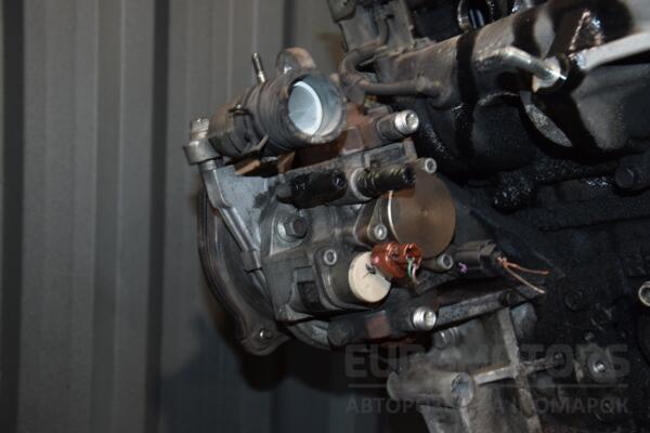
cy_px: 216
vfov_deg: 25.8
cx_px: 325
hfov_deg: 37.9
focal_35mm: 52
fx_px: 948
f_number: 5
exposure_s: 1/60
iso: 800
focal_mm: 35
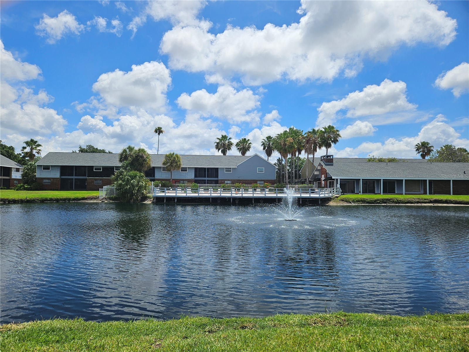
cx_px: 234
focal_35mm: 23
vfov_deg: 58.9
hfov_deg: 73.9
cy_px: 176
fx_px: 312
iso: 25
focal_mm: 5.4
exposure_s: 1/4542
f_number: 1.8
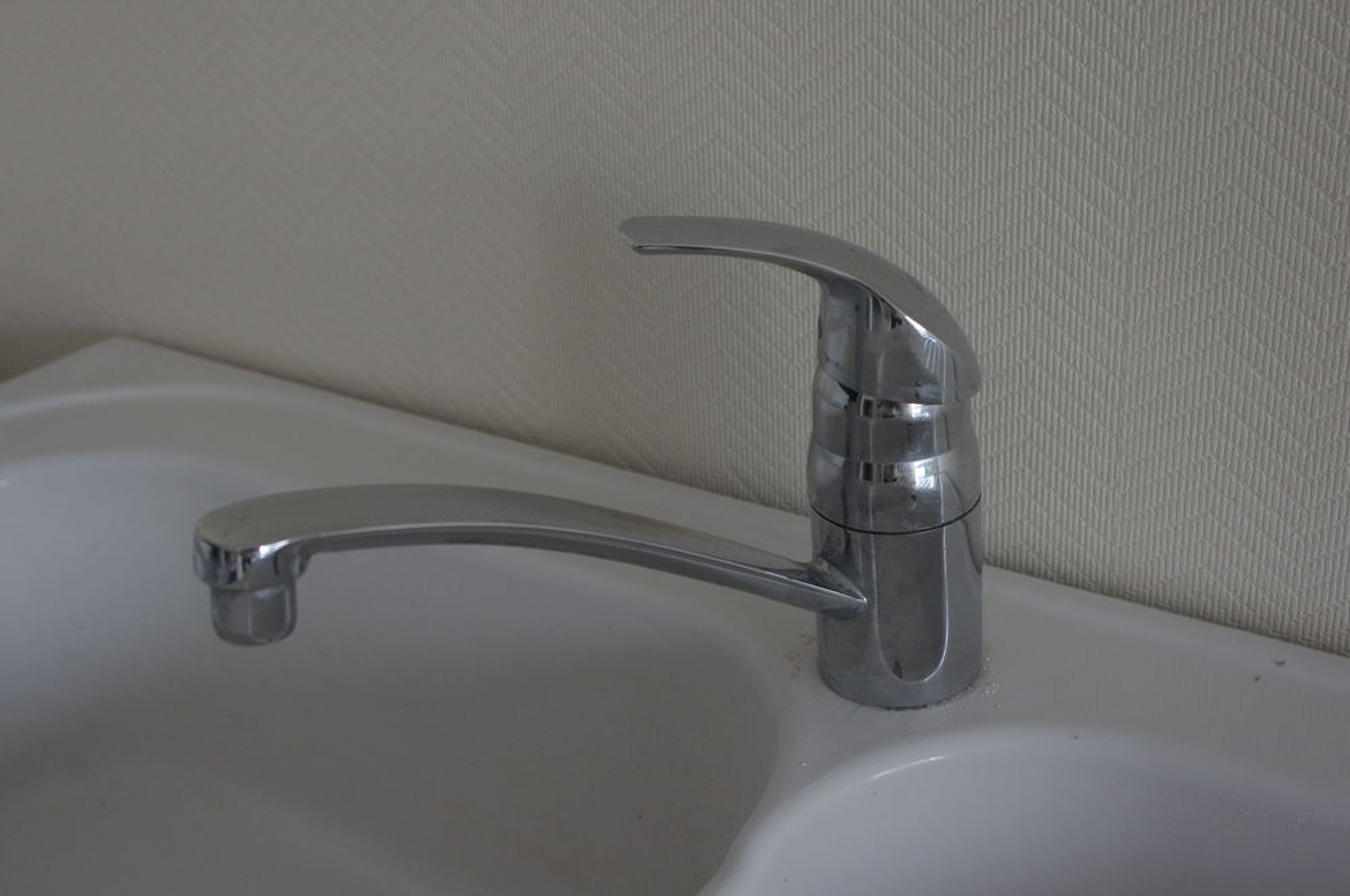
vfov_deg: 25.9
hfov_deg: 38.2
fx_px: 1947
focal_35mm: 52
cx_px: 675
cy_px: 448
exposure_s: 1/160
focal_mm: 35
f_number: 5.6
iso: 800
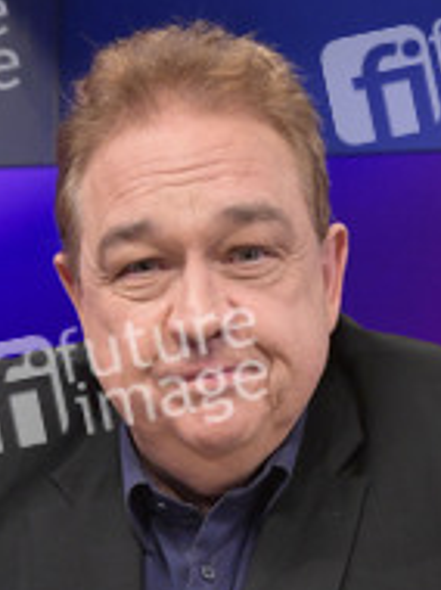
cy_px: 537
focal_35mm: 77
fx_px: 1311
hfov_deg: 19.1
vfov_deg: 24.6
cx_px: 199
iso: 2500
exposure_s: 1/200
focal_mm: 38
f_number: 6.3
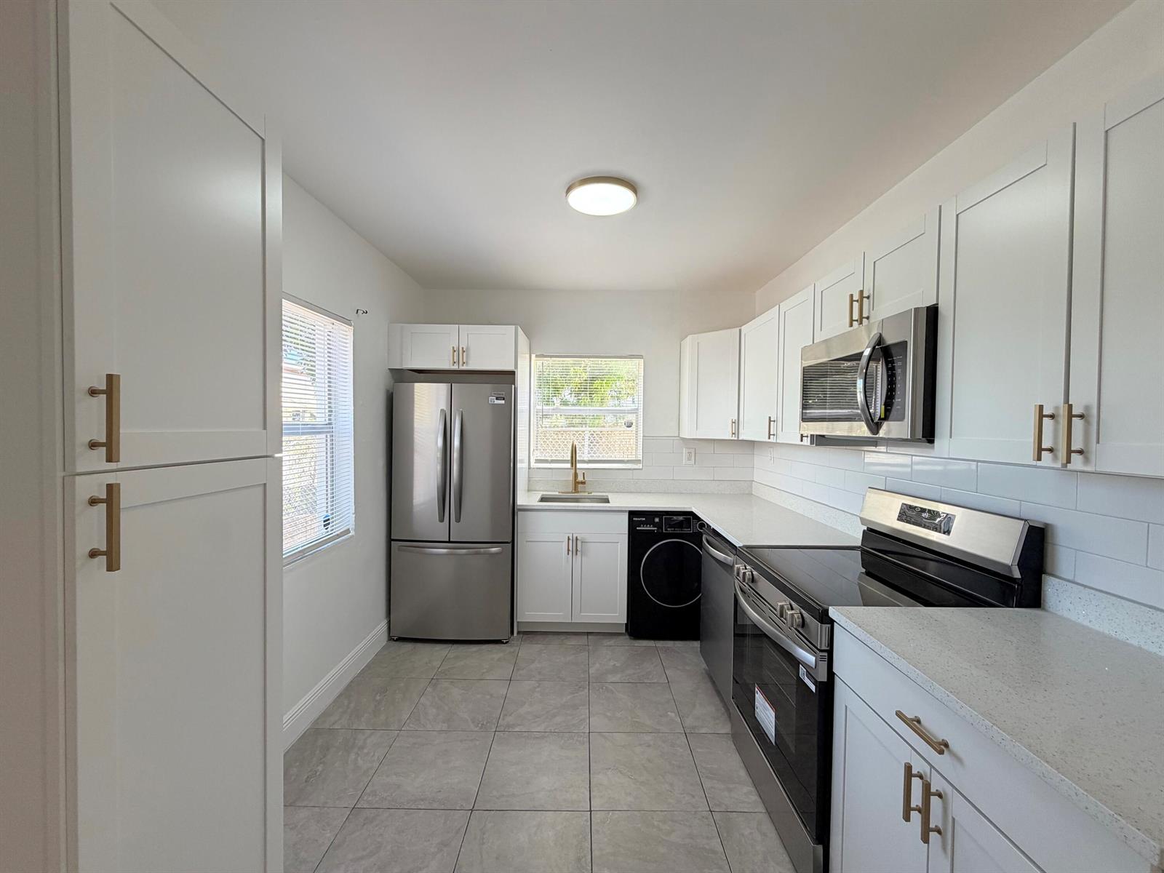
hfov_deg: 102.1
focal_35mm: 14
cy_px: 436
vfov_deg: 85.7
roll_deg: -0.2
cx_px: 582
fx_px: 471
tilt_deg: -1.7
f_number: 2.2
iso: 125
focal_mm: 2.22
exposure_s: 1/120
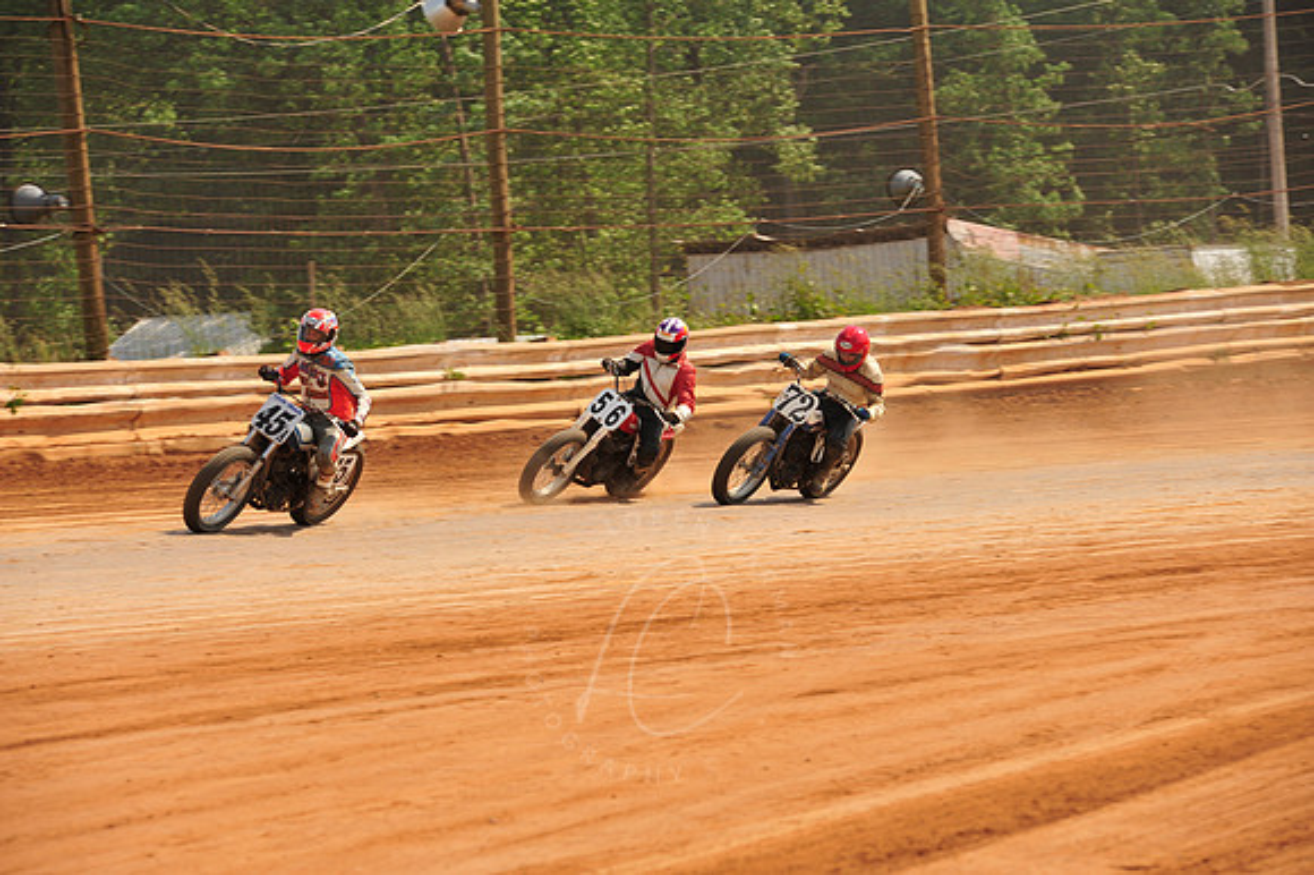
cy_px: 438
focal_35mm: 200
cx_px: 657
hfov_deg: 10.3
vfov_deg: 6.9
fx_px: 7296
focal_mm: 200
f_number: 9
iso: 200
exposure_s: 1/400
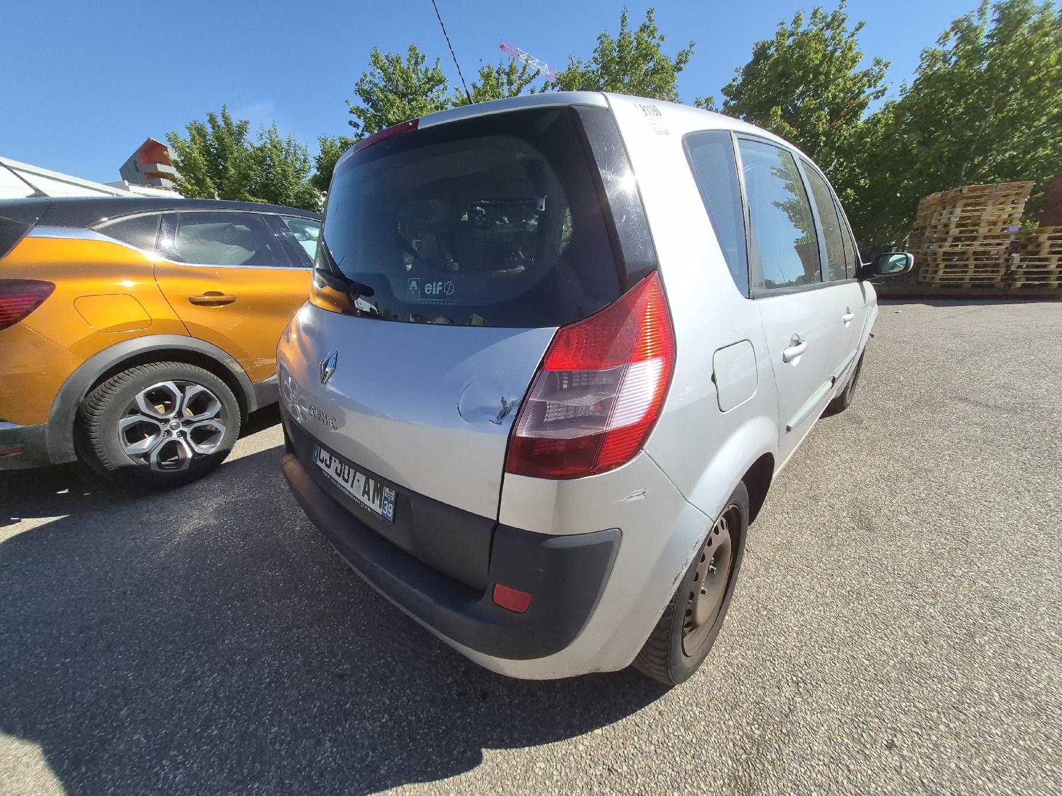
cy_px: 398
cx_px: 531
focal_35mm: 13
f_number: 2.2
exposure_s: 1/2000
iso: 40
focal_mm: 1.74
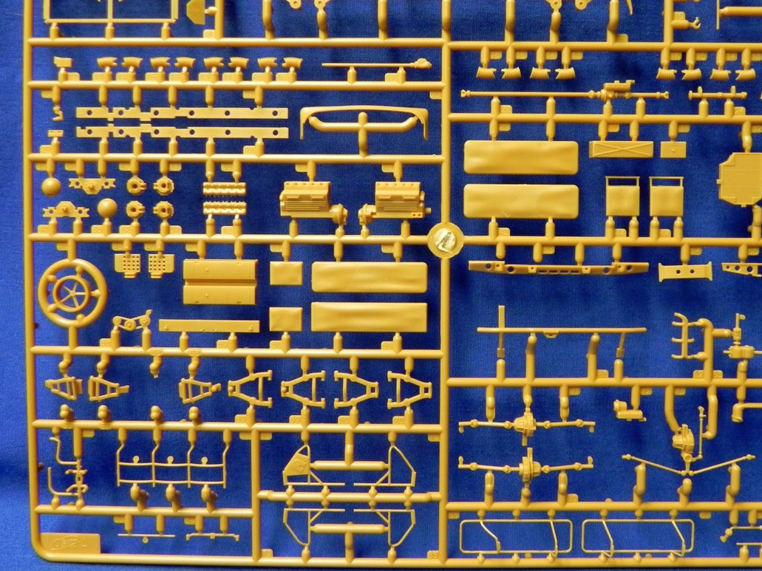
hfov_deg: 51.2
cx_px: 440
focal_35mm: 36
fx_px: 792
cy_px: 246
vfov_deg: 39.6
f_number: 2.8
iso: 400
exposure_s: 1/32
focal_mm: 5.2
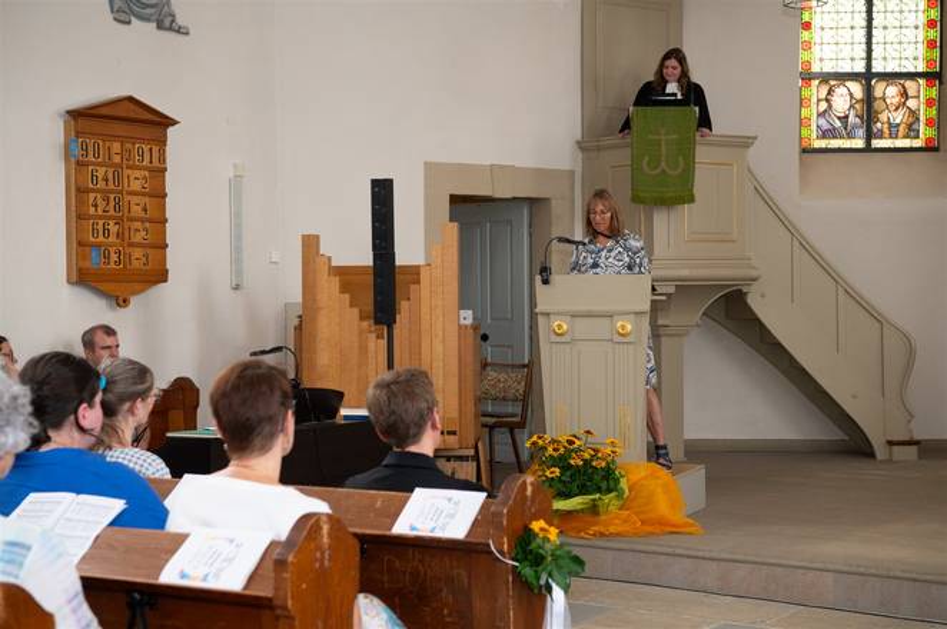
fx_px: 1629
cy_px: 314
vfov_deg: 21.9
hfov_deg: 32.4
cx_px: 474
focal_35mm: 62
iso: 1250
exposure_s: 1/200
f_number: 5.6
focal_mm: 62
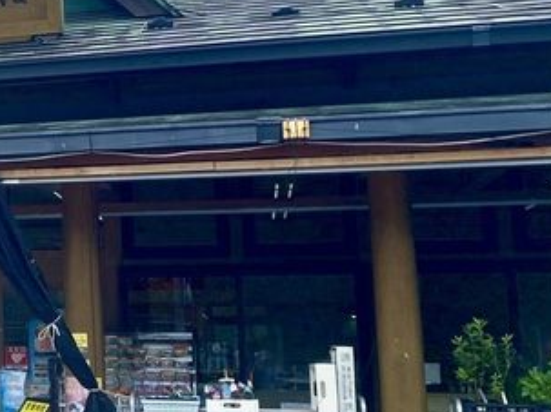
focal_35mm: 70
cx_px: -110
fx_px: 1114
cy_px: 193
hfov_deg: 25.0
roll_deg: -0.3
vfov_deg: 21.0
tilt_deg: +8.2
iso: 32
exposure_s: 1/877
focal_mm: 4.25
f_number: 1.8
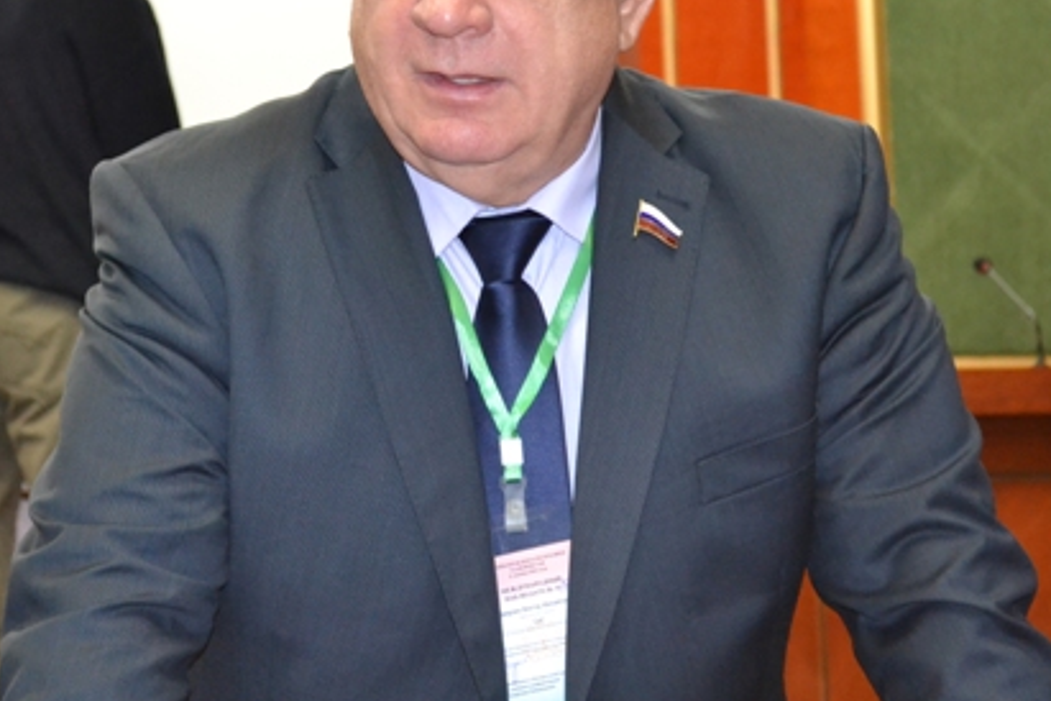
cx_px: 414
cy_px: 202
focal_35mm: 105
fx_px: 3065
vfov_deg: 13.0
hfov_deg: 19.4
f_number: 5.3
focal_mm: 48
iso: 3200
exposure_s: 1/60
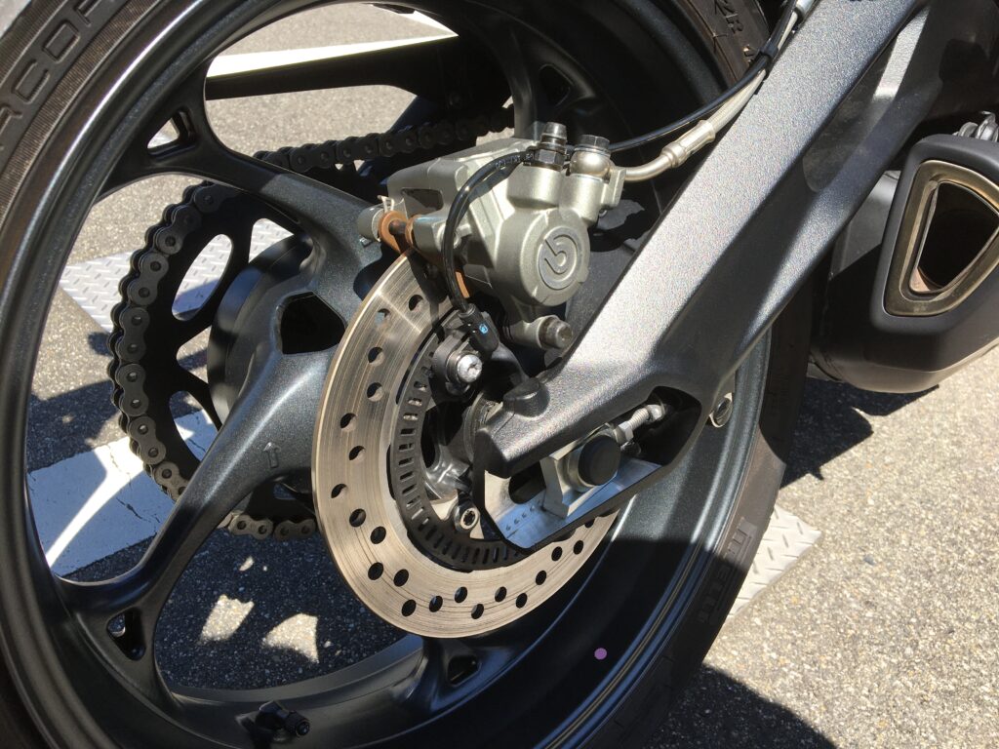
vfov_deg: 48.2
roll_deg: -7.6
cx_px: 500
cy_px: 374
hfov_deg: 61.7
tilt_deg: -31.9
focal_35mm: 29
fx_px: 837
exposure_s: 1/761
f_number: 2.2
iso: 25
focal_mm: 4.15
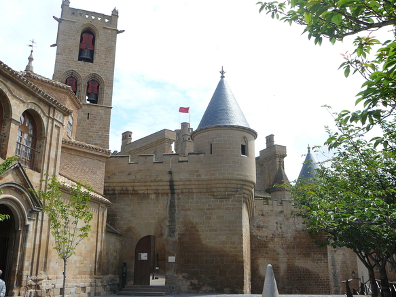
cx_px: 196
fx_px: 412
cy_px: 148
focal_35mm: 36
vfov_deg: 39.7
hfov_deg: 51.3
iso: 80
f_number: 5
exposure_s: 1/500
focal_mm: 5.2
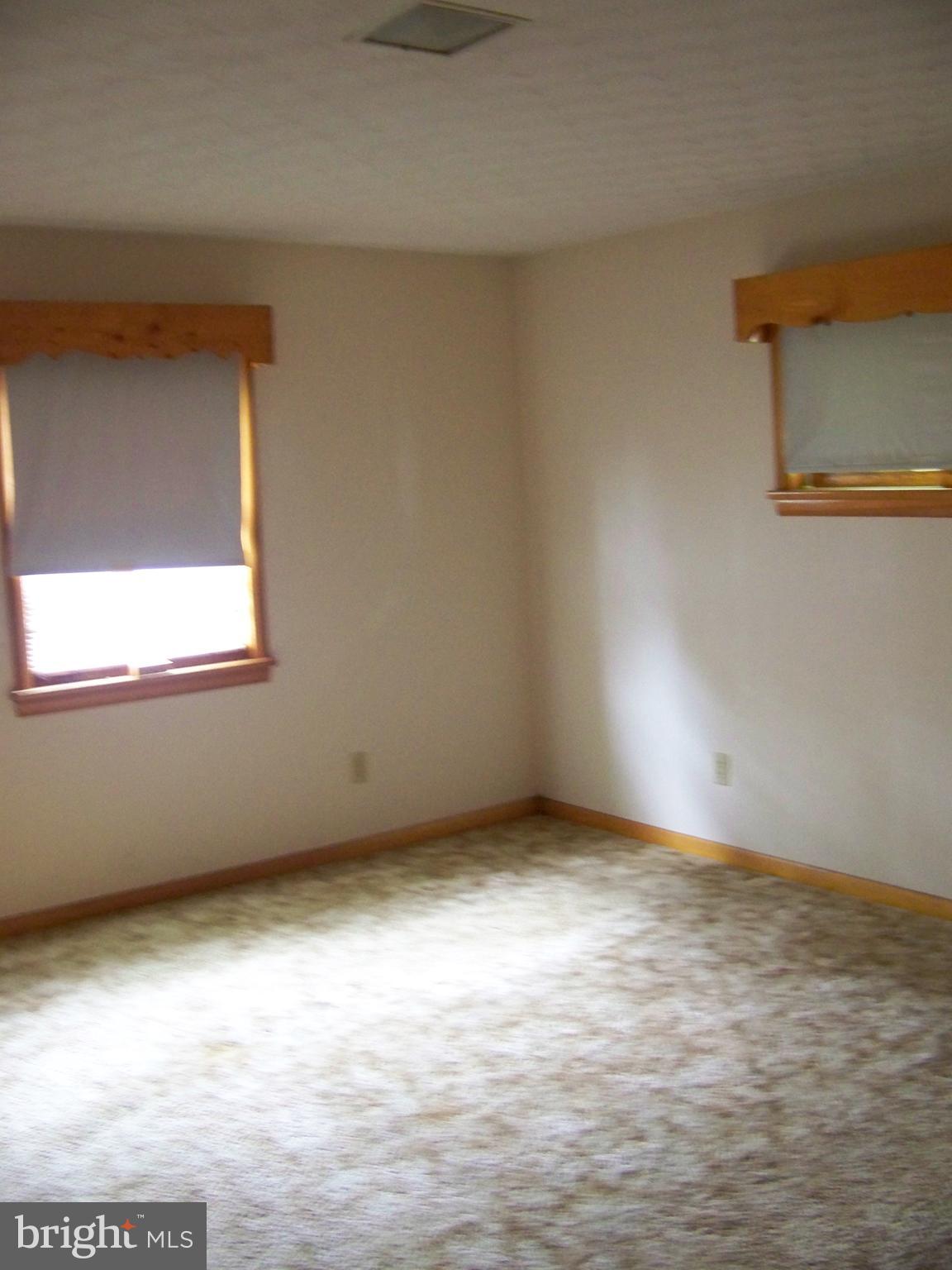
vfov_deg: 51.4
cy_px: 635
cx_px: 476
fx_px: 1320
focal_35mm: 36
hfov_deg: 39.7
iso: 400
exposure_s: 1/10
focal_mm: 5.85
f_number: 2.8
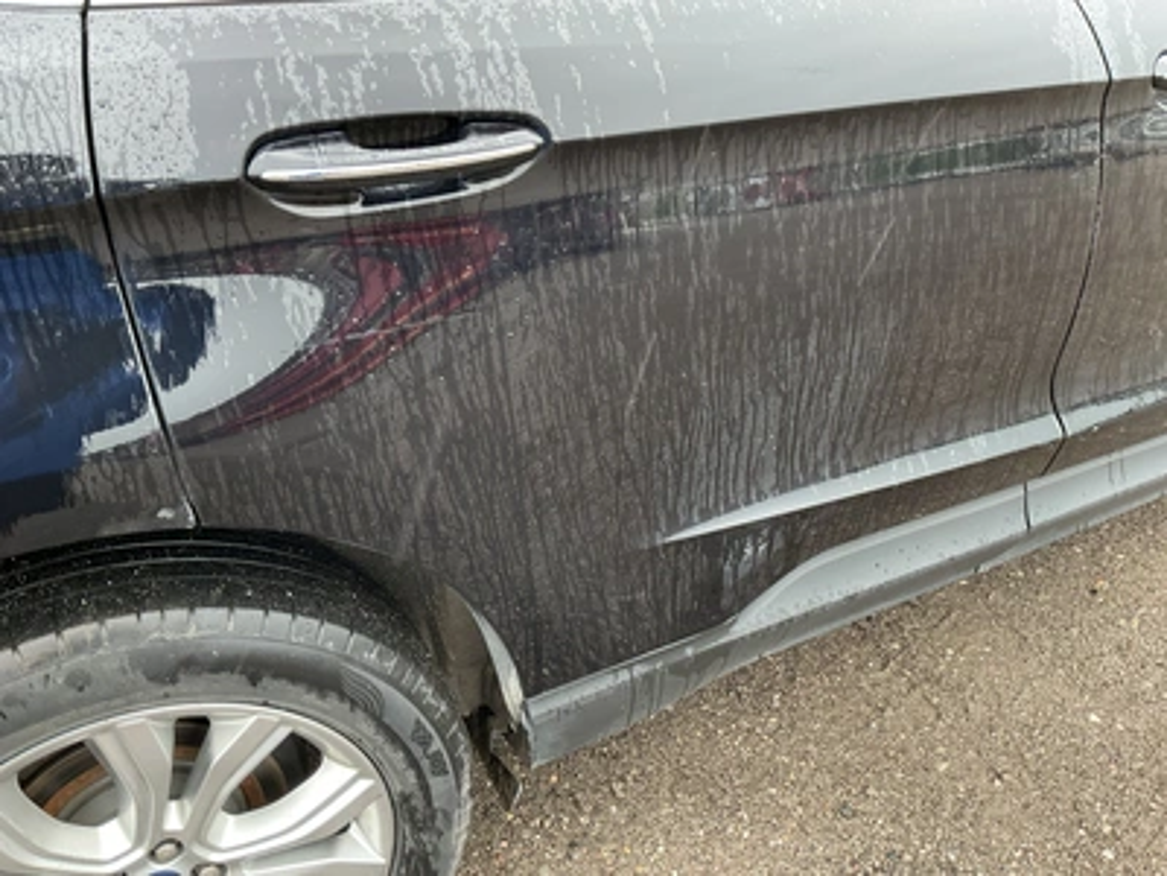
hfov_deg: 63.4
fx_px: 944
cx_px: 584
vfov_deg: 49.7
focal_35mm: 28
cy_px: 438
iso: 64
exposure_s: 1/81
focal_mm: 3
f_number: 1.8
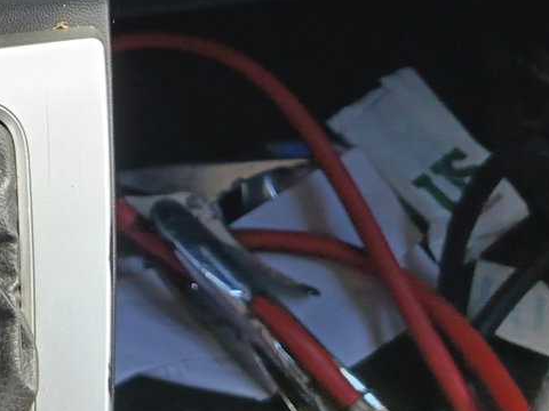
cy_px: -142
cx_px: -113
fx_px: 1269
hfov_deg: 22.5
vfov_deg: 17.2
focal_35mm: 80
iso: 358
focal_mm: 5.25
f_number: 1.75
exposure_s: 1/100
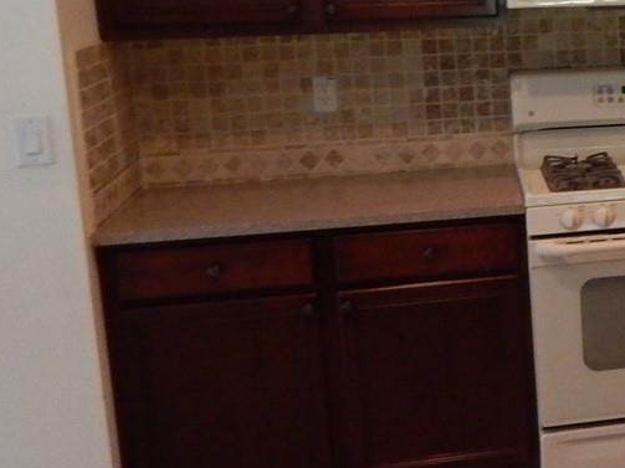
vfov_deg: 20.9
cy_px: 159
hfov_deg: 24.0
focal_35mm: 70
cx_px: 836
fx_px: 1264
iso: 400
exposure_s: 1/30
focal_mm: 4
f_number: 3
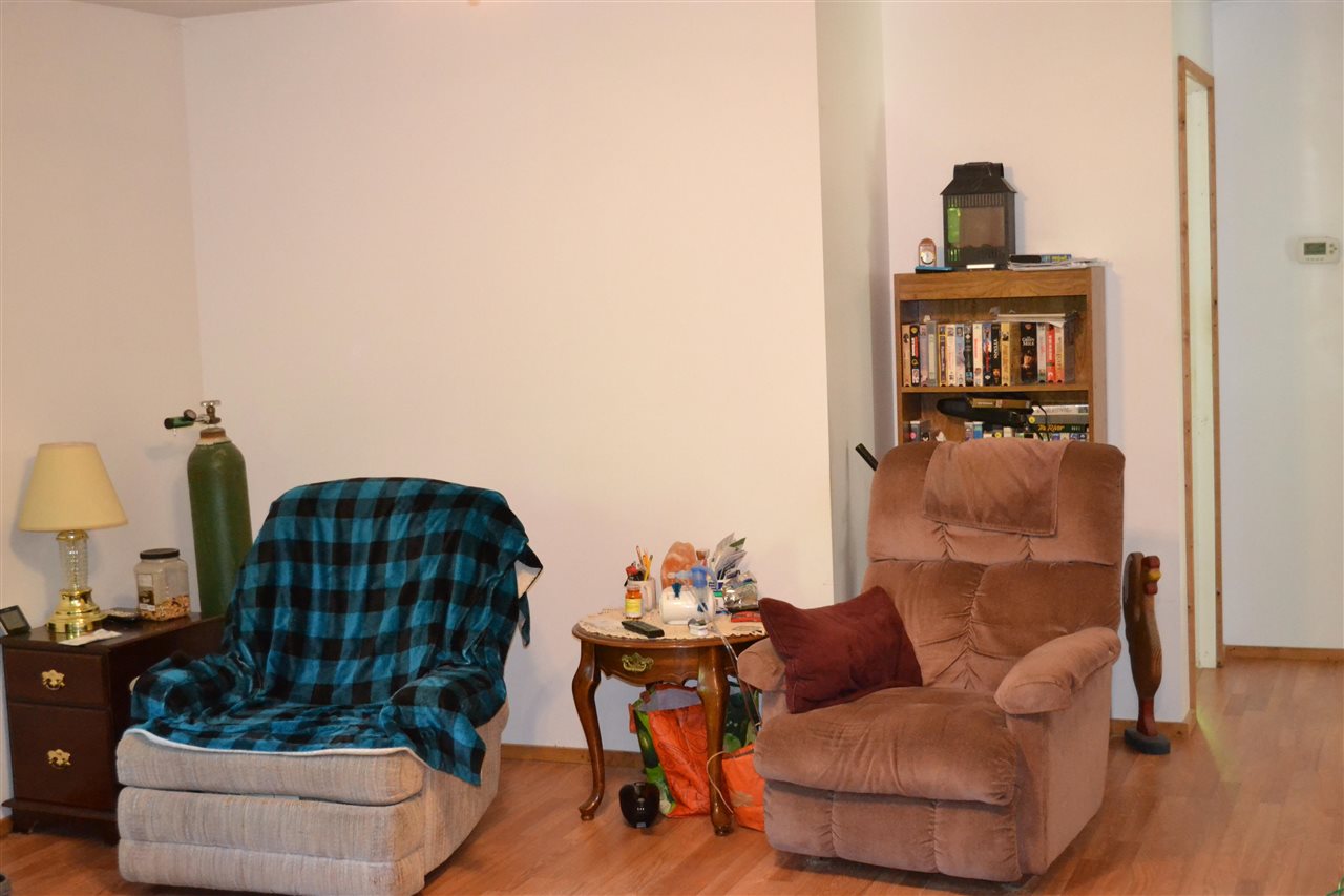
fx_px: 1792
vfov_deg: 28.1
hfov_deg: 41.1
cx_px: 672
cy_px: 448
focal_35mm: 48
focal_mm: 32
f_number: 4.8
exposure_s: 1/60
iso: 3200
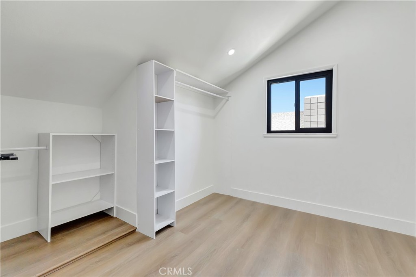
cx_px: 208
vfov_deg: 77.3
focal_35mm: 15
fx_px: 173
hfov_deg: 100.4
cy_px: 138
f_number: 2.8
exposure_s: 1/320
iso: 640
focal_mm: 10
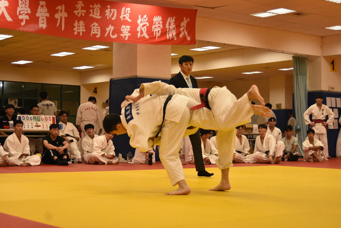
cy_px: 114
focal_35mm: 66
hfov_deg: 30.5
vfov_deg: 20.7
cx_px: 170
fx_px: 626
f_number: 4
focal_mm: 44
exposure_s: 1/1000
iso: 4000
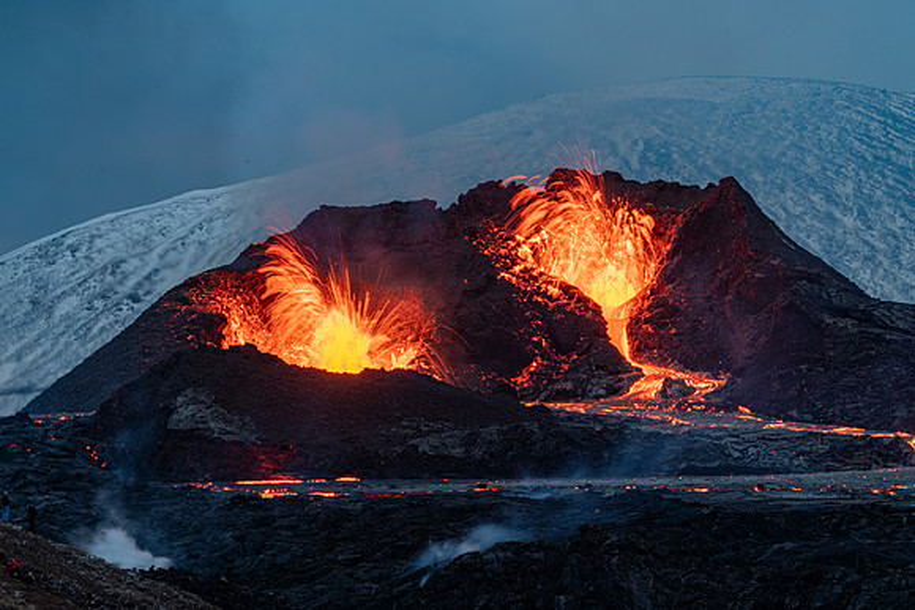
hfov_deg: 13.2
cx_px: 458
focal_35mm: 156
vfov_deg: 8.8
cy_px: 305
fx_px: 3966
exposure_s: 1/1.67
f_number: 14
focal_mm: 156
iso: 100
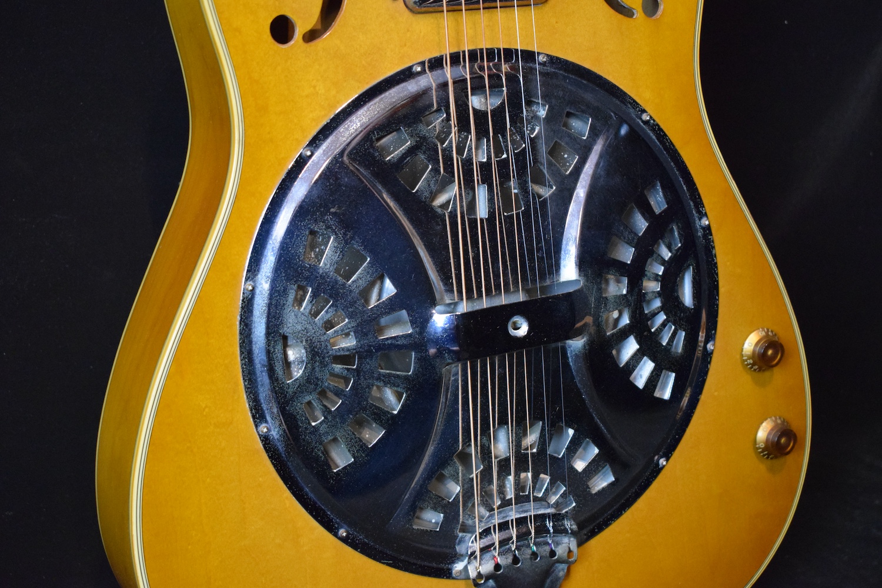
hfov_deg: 35.1
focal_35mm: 57
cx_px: 441
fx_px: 1396
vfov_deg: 23.8
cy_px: 294
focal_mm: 38
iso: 4500
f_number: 4.8
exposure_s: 1/60
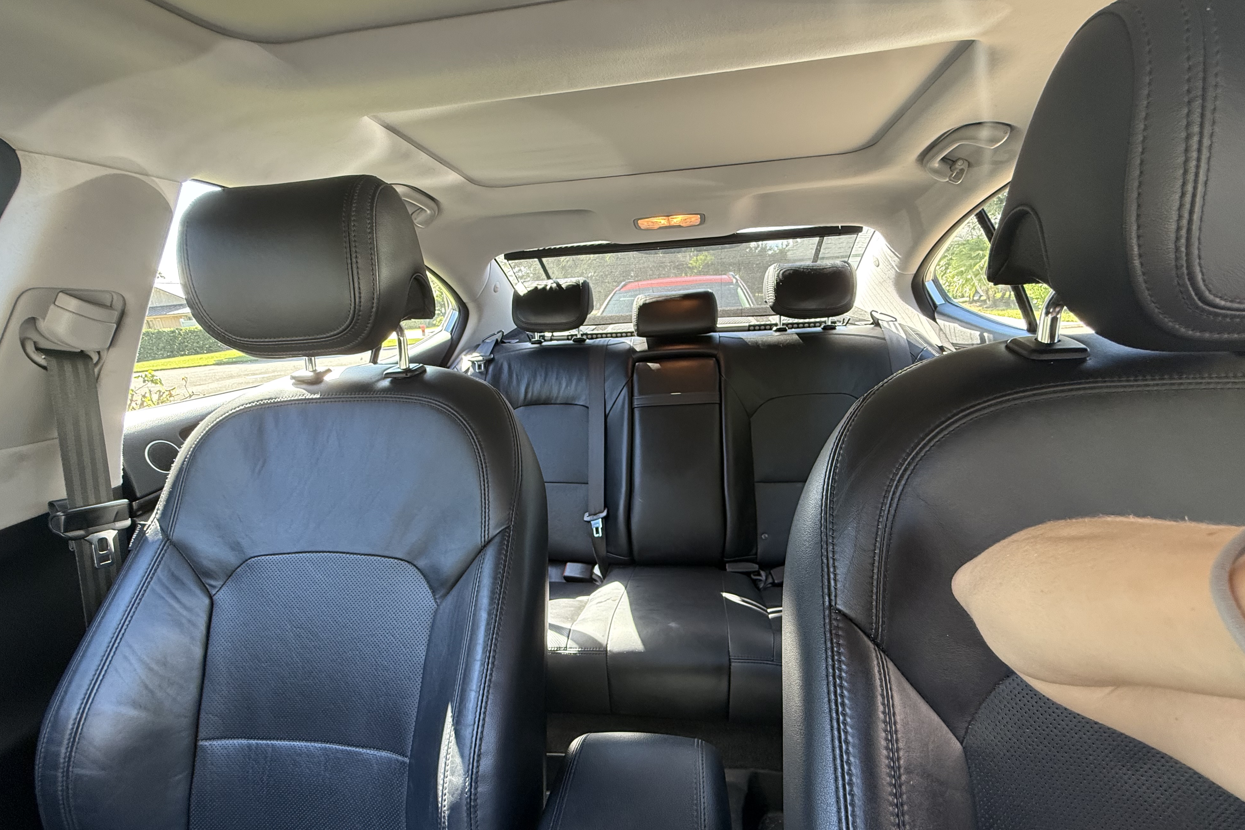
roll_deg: +4.2
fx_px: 519
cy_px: 461
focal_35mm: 15
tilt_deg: -17.7
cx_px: 623
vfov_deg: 77.1
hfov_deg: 100.4
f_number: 2.2
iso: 250
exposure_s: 1/99
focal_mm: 2.22
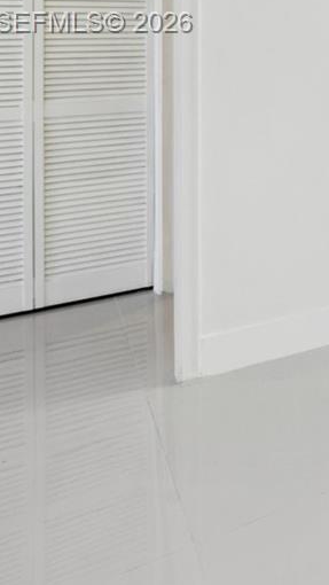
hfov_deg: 15.8
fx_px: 713
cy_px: 25
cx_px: 752
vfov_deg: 40.1
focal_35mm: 46
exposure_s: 1/13
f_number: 8
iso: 200
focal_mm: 14
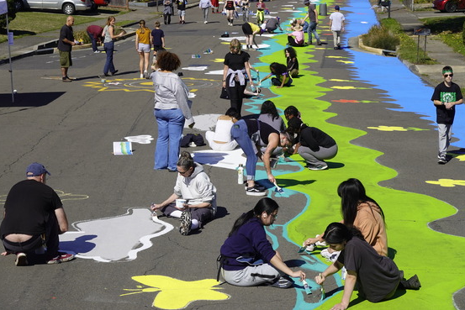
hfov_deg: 23.6
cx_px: 232
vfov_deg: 15.9
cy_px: 154
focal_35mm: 86
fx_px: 1111
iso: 100
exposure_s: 1/640
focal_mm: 31.46
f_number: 5.6
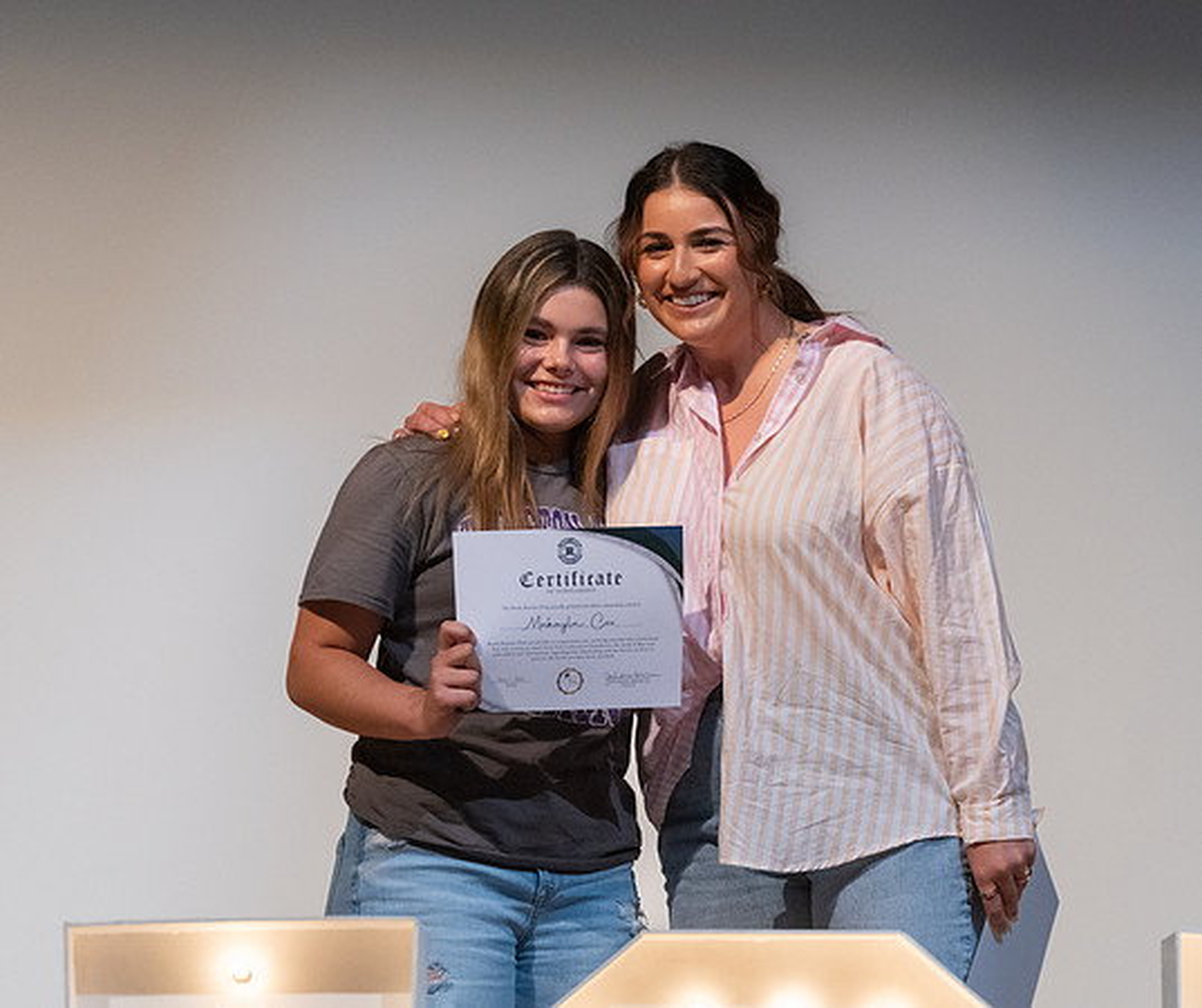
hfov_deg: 8.9
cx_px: 693
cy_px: 472
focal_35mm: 213
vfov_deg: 7.5
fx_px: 7724
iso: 5000
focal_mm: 173
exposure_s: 1/320
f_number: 4
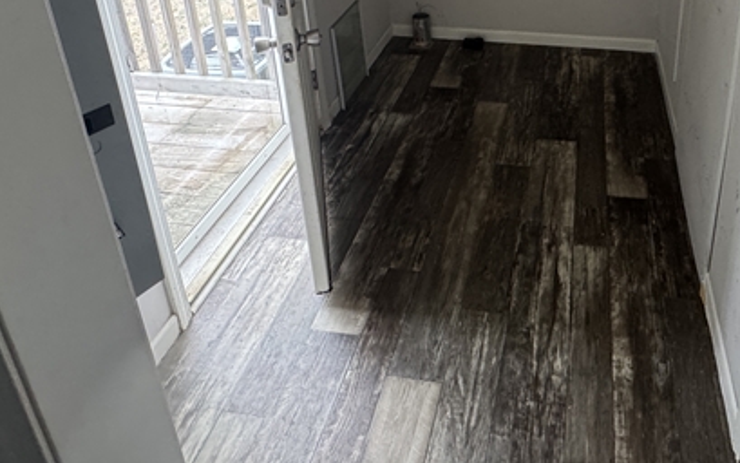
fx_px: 585
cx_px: 514
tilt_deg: -17.4
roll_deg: +0.5
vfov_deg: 36.2
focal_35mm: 29
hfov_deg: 62.4
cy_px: -54
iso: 250
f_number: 2.2
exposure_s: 1/99
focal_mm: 2.22
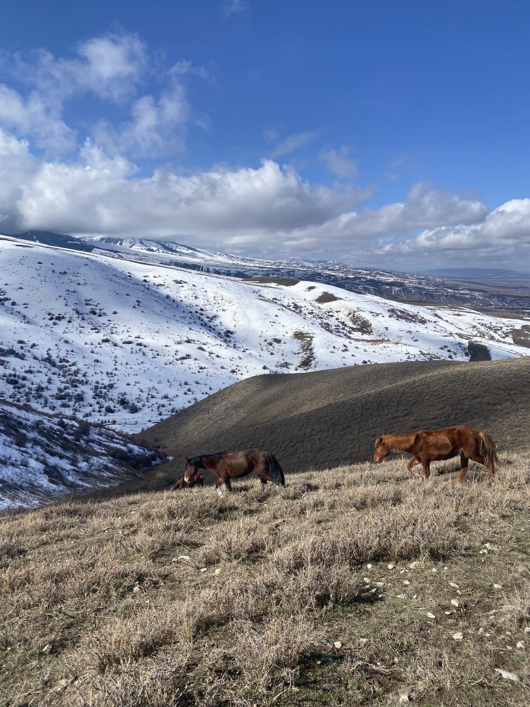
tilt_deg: -7.0
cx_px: 265
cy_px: 354
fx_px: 531
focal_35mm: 26
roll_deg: +1.0
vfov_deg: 67.3
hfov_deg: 53.1
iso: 32
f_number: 1.8
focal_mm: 4.25
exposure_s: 1/5025
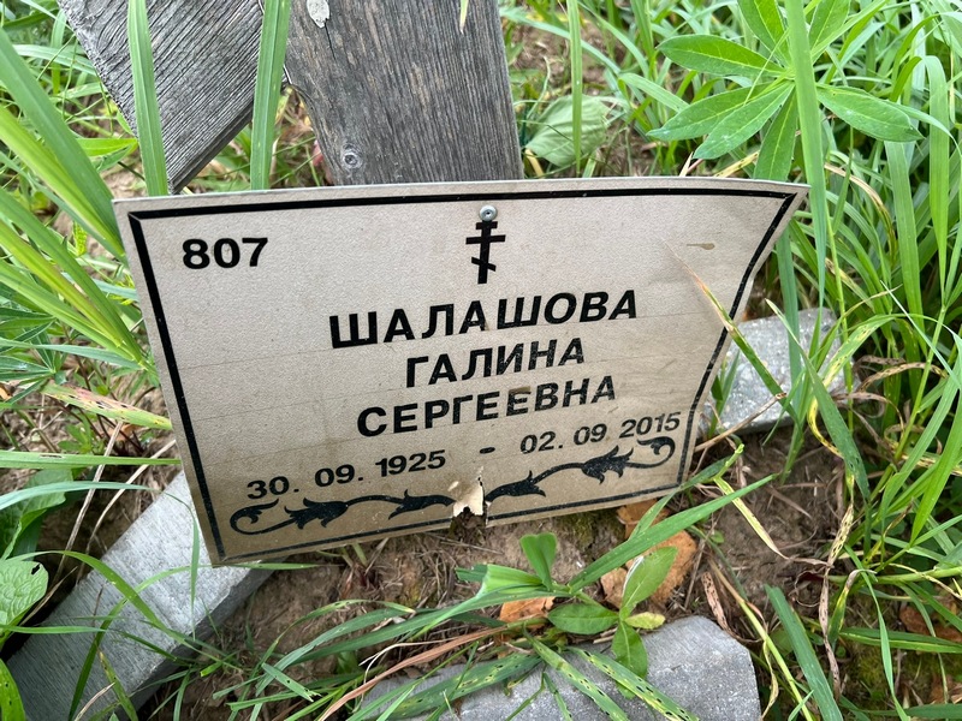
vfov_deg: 53.1
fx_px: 723
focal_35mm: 26
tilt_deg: -49.7
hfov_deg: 67.3
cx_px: 481
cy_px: 360
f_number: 1.5
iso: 50
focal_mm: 5.7
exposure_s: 1/547
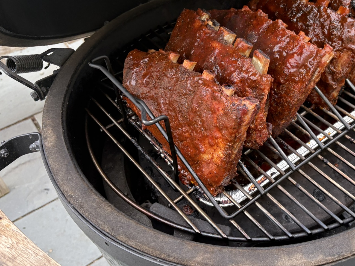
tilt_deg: -44.5
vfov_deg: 34.9
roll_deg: +0.9
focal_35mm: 41
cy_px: 100
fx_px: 420
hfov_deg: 44.6
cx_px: 257
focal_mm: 5.96
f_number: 1.6
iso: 50
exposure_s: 1/350
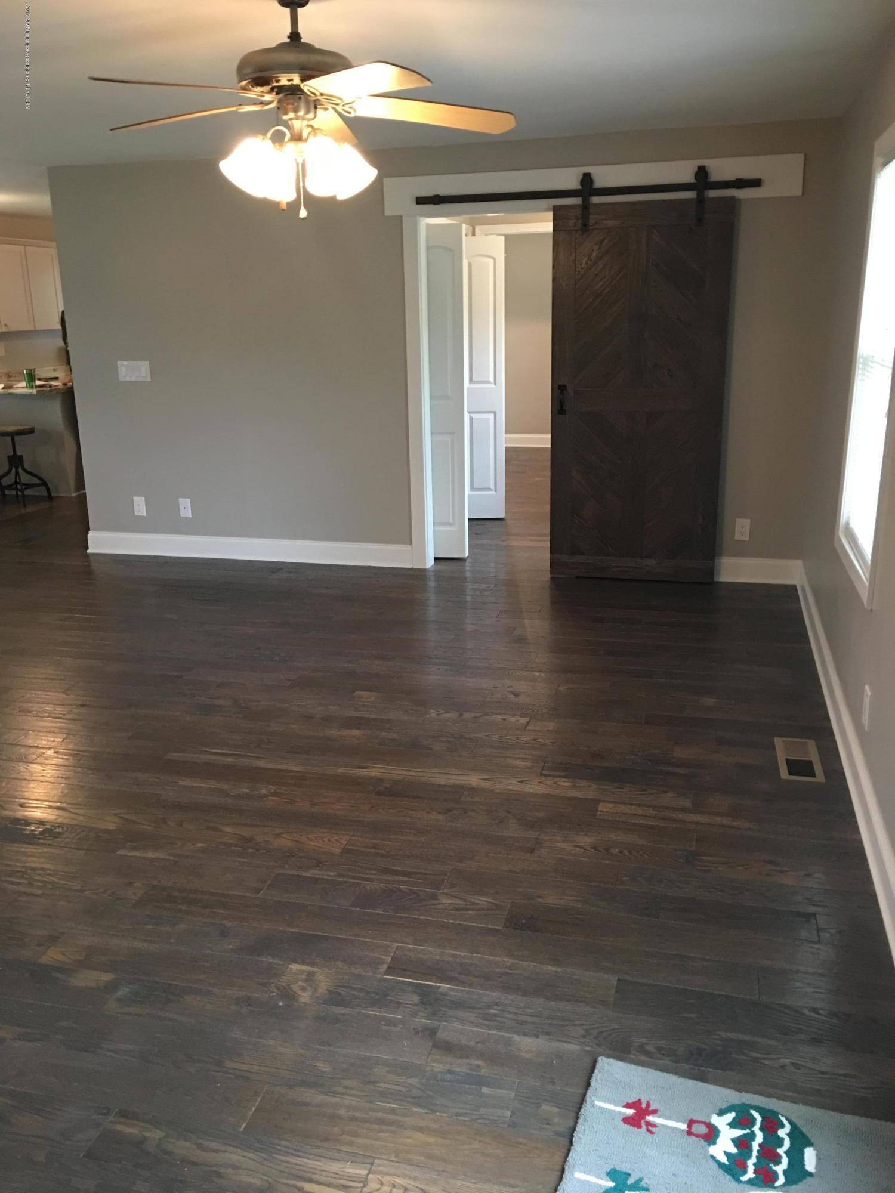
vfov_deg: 61.7
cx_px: 448
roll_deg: +0.4
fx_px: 1000
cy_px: 596
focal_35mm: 29
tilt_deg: -16.6
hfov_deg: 48.2
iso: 80
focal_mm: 4.15
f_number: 2.2
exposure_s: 1/15
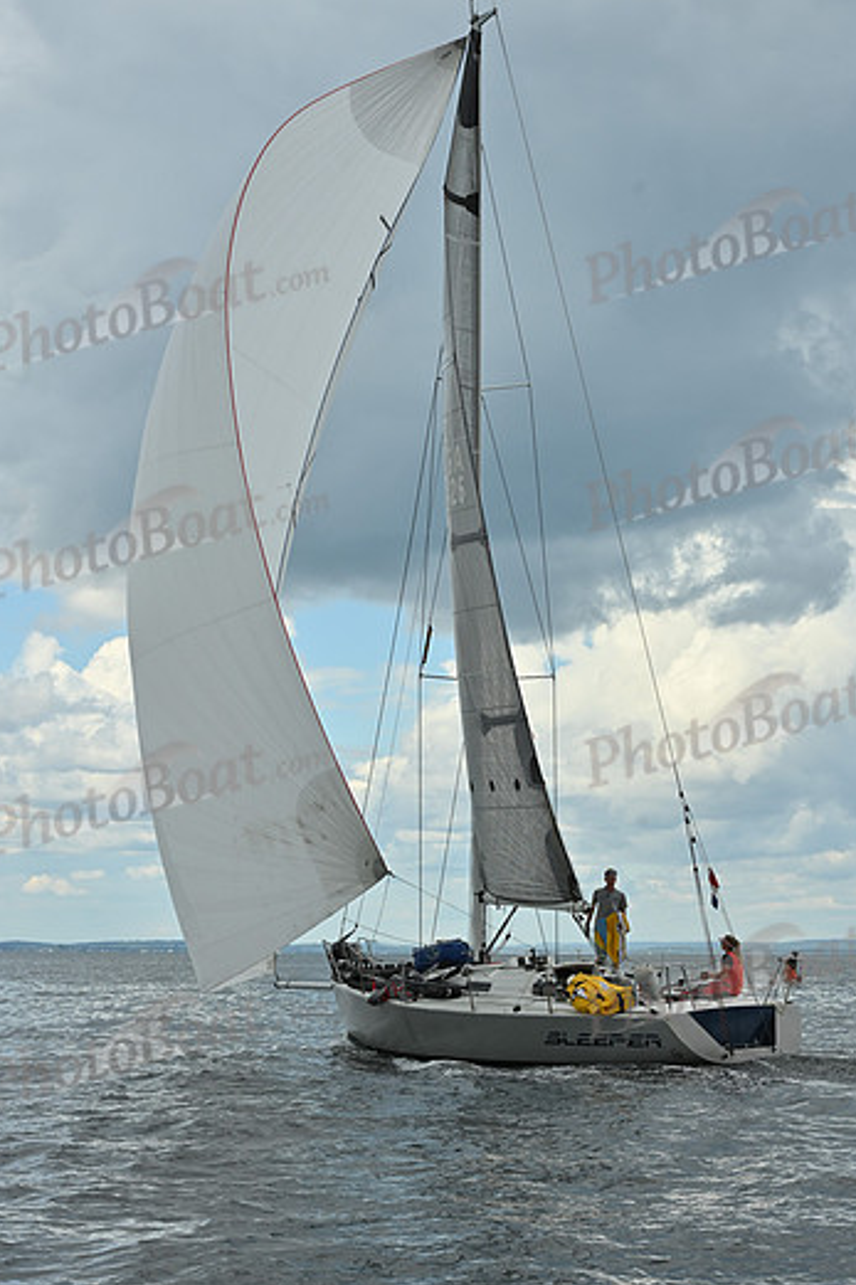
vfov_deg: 26.0
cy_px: 631
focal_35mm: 78
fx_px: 2784
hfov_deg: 17.5
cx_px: 458
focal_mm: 70
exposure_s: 1/800
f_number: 10
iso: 250
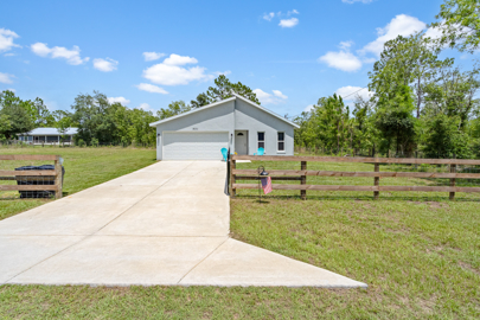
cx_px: 240
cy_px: 160
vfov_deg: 73.7
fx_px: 213
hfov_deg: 96.7
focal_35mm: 16
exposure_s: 1/1000
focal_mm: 16
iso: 2500
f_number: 13
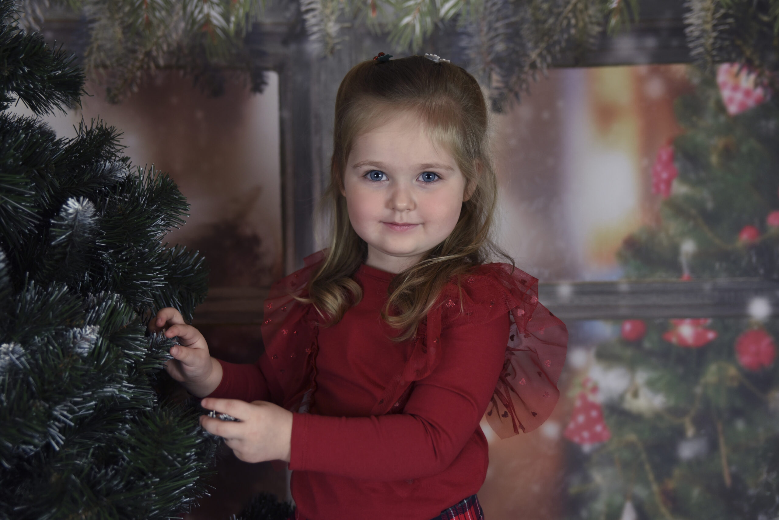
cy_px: 260
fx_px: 1039
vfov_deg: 28.1
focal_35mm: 48
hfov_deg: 41.1
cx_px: 390
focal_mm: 48
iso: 1000
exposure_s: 1/320
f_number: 2.8
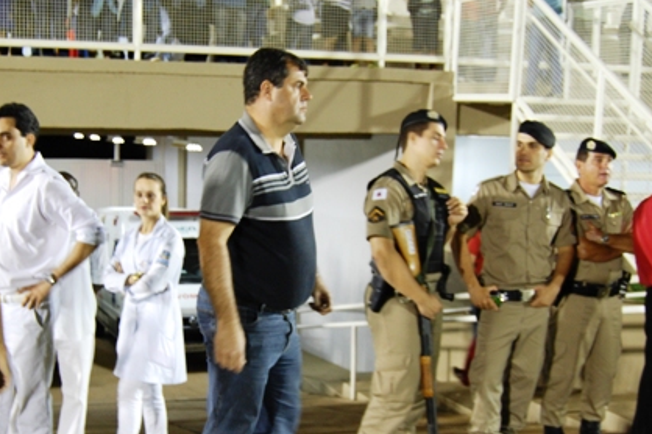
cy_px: 268
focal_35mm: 56
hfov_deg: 35.4
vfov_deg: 24.1
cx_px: 234
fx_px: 1013
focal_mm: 26
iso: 800
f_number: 4
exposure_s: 1/25
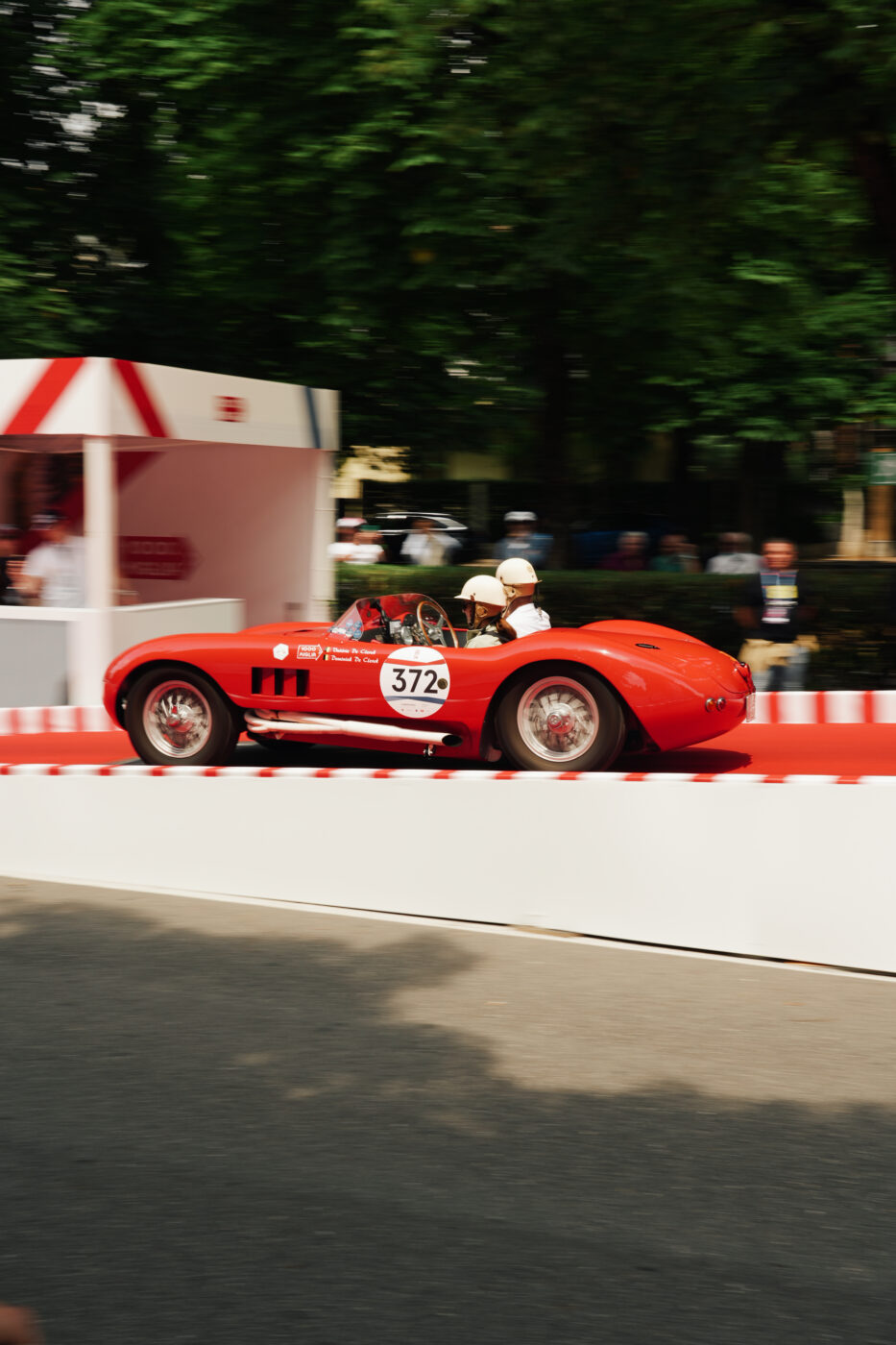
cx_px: 448
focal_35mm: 41
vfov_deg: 47.4
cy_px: 672
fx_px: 1531
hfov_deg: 32.6
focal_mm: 41
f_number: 11
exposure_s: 1/40
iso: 100
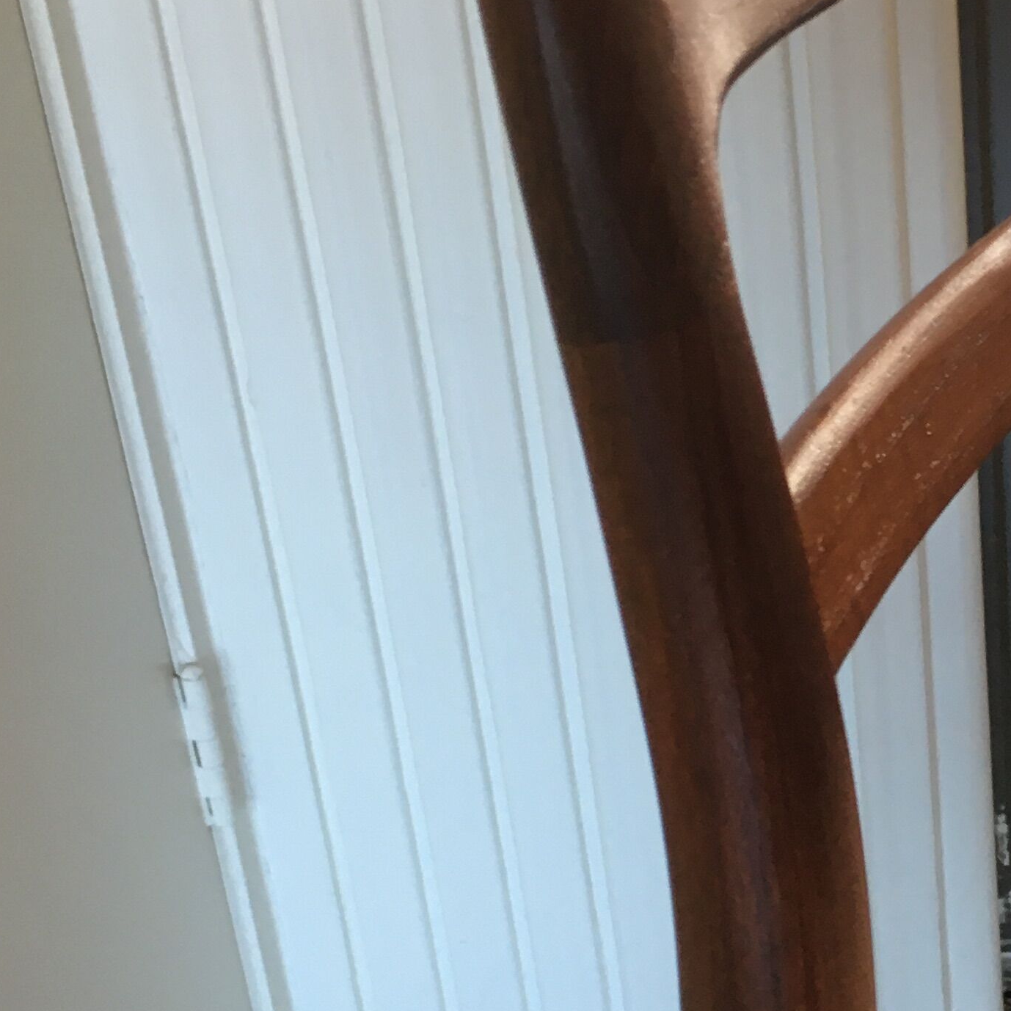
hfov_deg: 22.4
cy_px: 806
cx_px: 959
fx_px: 2478
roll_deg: +2.9
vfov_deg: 22.7
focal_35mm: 75
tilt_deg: -30.3
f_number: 2.2
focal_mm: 4.15
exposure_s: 1/33
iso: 64
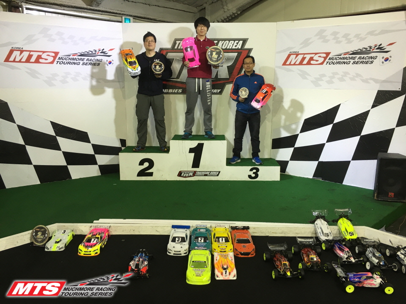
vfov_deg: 48.2
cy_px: 152
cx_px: 203
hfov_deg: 61.7
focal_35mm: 29
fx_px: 340
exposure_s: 1/30
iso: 50
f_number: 2.2
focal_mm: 4.15
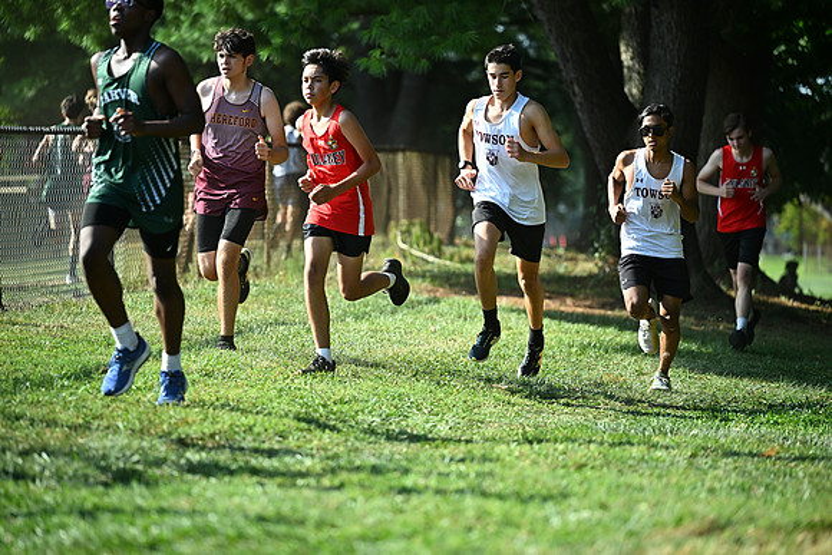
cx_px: 416
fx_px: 3352
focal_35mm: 145
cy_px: 278
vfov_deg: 9.5
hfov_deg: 14.2
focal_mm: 145
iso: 450
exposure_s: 1/2500
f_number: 2.8
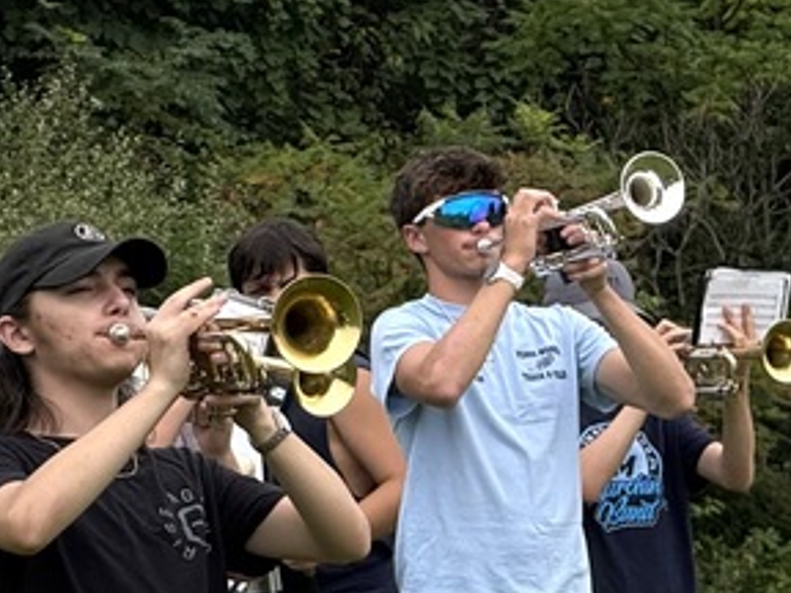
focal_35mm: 426
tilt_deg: -1.6
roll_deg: +0.9
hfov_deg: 4.6
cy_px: 755
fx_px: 9734
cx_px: -478
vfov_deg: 3.5
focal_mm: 15.66
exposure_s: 1/926
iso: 64
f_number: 2.8
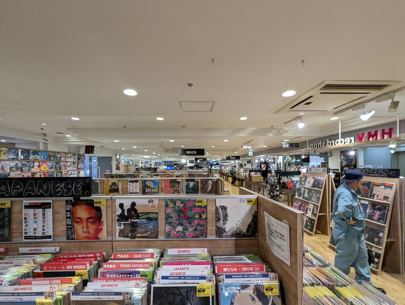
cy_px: 162
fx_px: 164
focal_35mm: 14
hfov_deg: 102.0
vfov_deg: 85.7
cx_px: 199
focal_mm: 1.95
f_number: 2.2
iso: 237
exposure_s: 1/209
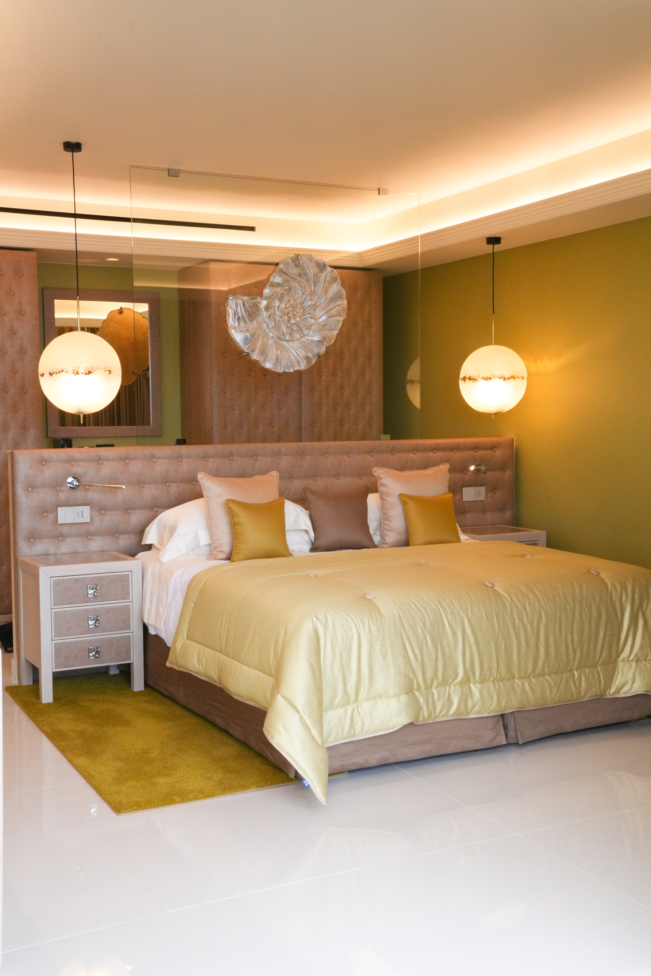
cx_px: 326
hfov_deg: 32.6
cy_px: 488
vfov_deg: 47.4
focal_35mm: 41
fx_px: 1112
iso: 2500
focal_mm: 41
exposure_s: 1/100
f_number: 20
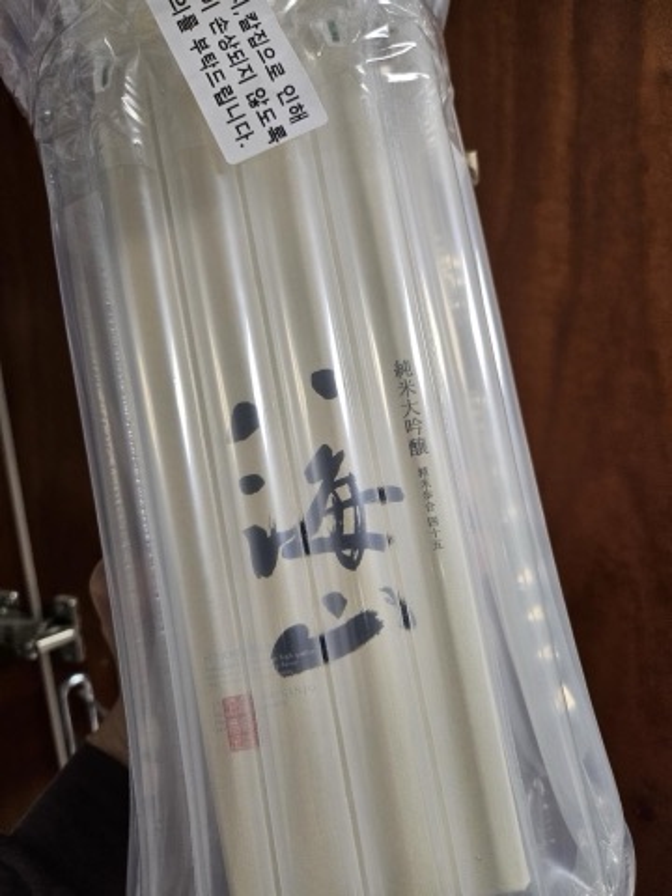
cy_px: 448
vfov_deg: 71.6
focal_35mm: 24
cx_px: 336
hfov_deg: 56.8
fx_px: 621
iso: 320
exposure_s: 1/120
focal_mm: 5
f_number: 1.8
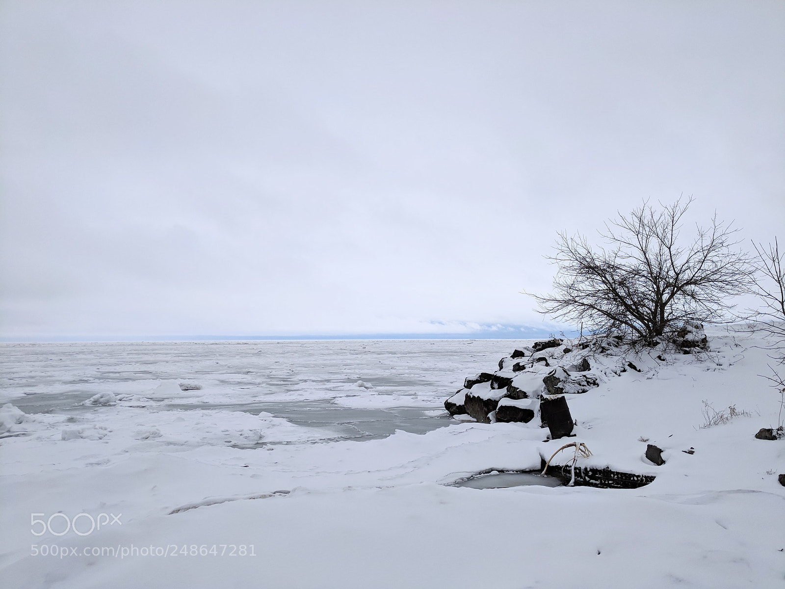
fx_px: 590
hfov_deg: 67.3
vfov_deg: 53.1
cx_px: 392
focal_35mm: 26
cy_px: 294
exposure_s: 1/3205
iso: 51
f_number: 2
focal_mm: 4.67
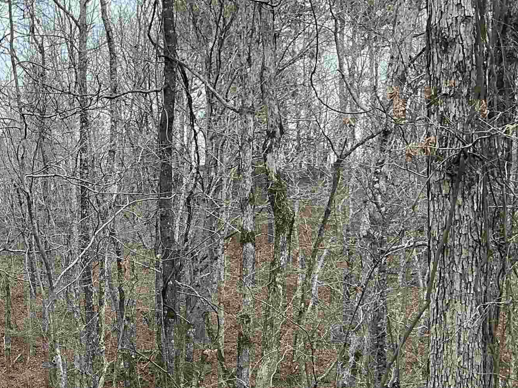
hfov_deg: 27.4
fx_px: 973
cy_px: 374
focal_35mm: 65
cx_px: -45
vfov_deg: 21.9
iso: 25
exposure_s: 1/292
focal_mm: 3
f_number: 1.8
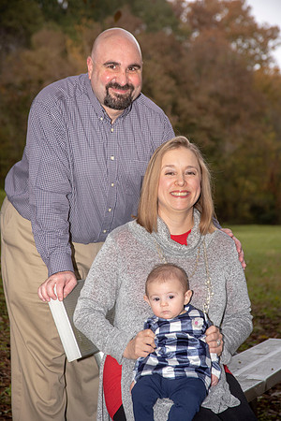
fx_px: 937
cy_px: 210
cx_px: 140
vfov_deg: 25.4
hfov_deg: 17.1
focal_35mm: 80
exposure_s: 1/250
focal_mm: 80
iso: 160
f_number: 5.6
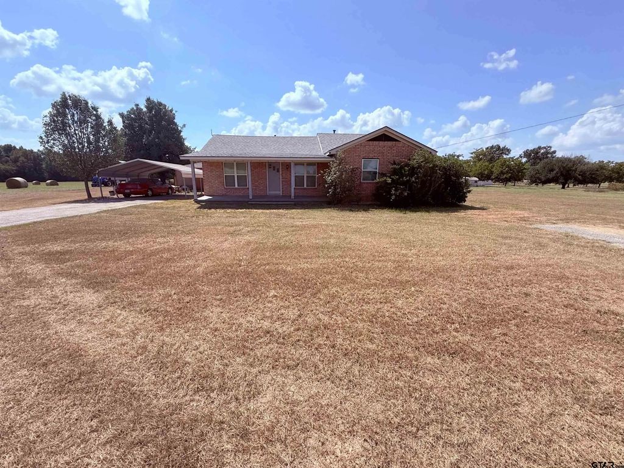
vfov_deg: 85.7
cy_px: 234
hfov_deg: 102.1
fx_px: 252
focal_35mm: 14
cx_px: 312
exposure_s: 1/1656
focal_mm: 2.22
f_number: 2.2
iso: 50
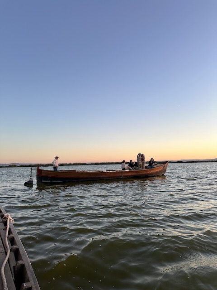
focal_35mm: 24
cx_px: 108
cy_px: 145
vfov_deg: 71.6
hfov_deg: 56.8
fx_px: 201
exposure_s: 1/594
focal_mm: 6.86
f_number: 1.78
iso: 80
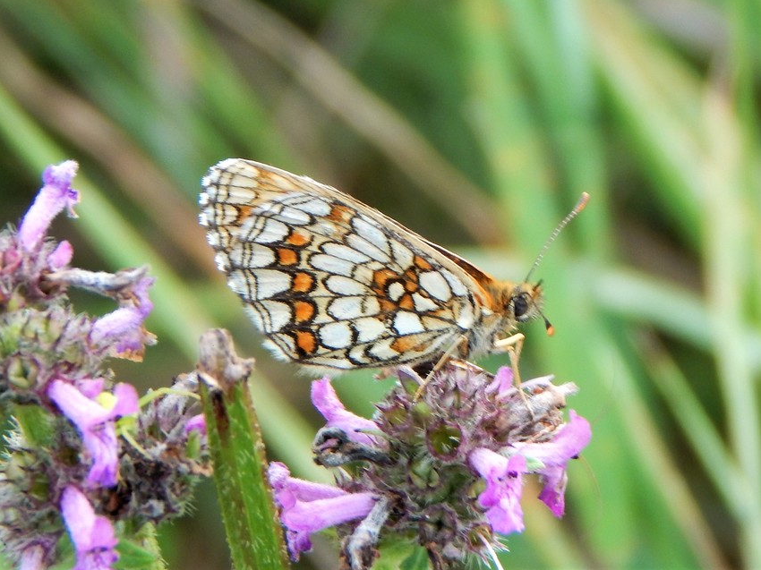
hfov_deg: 7.9
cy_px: 285
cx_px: 381
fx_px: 5516
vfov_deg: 5.9
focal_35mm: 251
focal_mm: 44.9
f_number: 5.6
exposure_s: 1/50
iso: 125
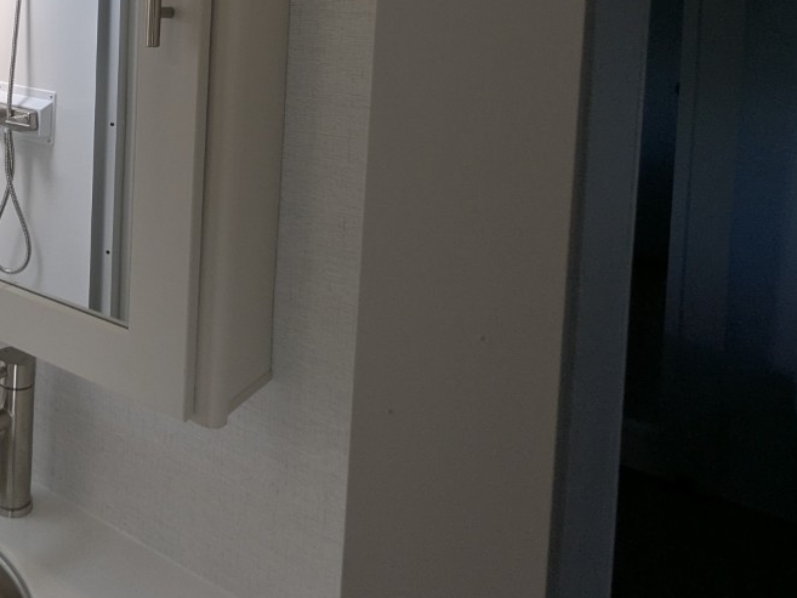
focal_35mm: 34
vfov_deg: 37.4
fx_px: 783
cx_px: -30
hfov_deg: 44.4
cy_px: 1
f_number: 2.2
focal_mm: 2.35
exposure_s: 1/274
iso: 50
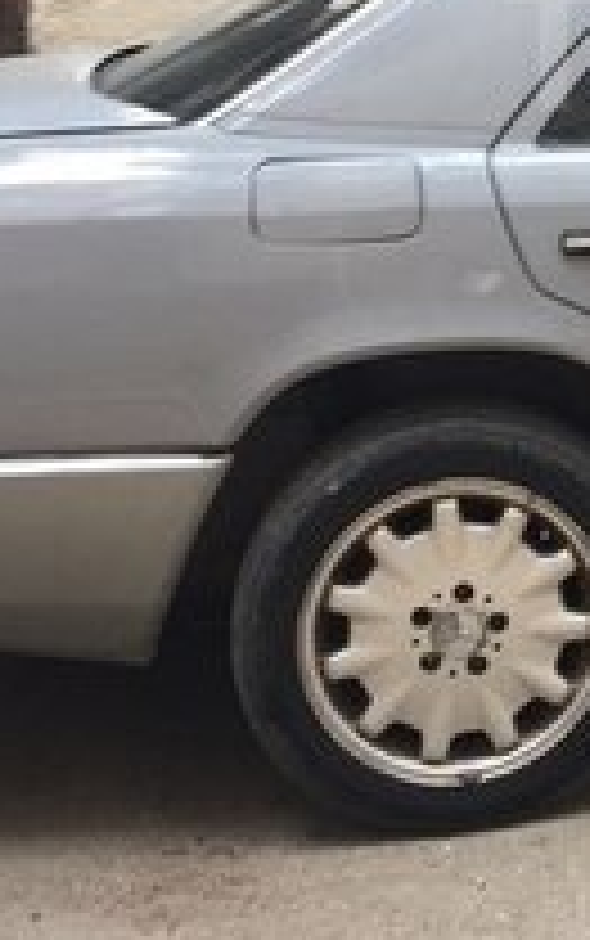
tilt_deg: -8.2
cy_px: 43
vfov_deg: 20.8
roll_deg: +2.4
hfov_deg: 12.6
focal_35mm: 97
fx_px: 2490
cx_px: 964
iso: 32
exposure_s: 1/50
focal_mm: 4.15
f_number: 2.2
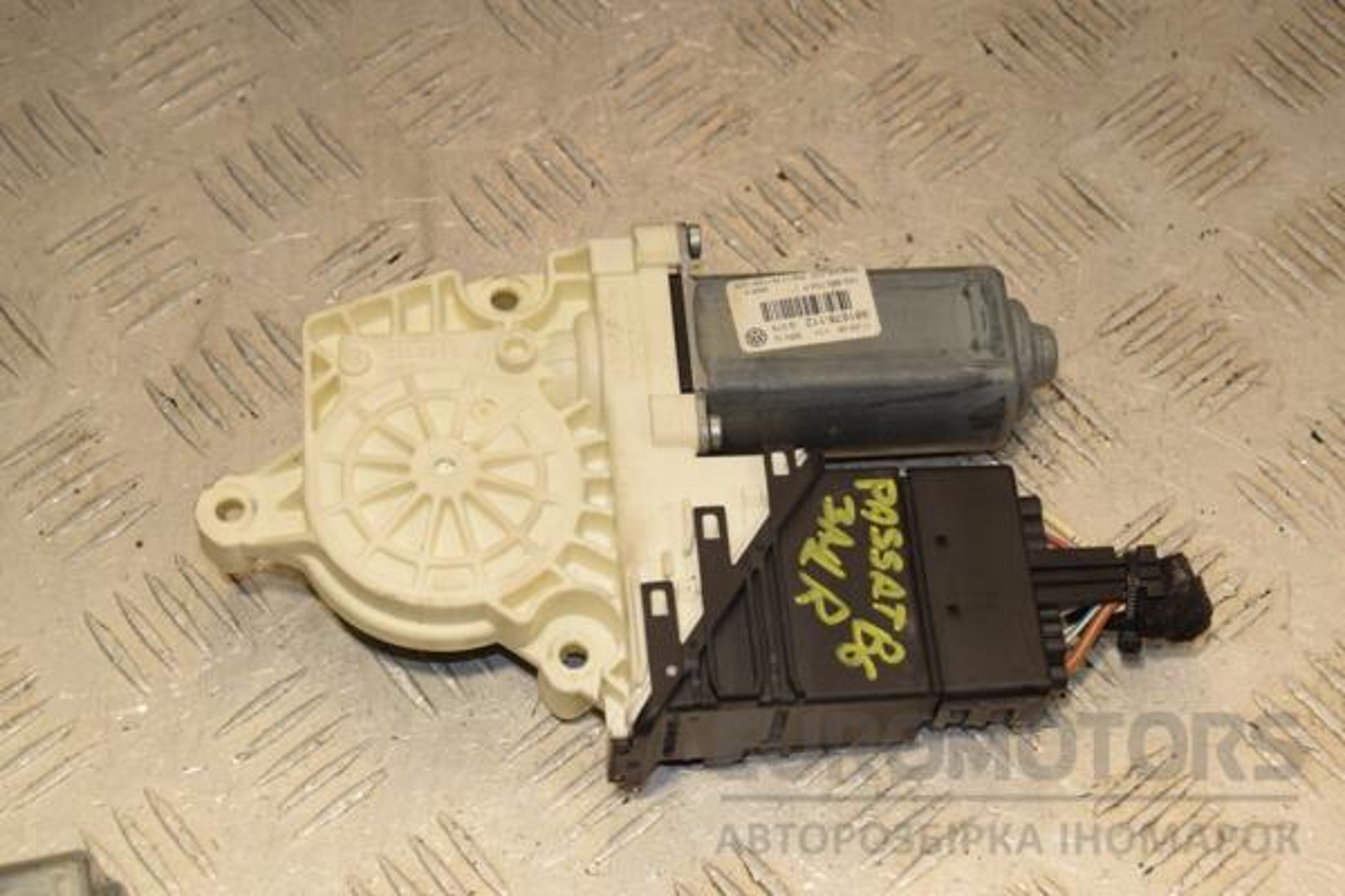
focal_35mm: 72
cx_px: 672
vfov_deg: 18.9
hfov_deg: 28.1
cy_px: 448
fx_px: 2690
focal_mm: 48
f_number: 9
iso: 800
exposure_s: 1/200
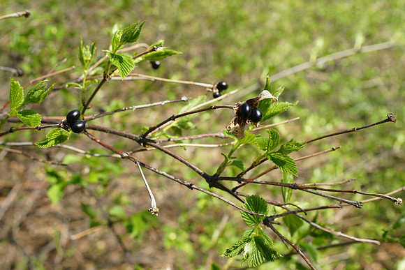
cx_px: 202
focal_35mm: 45
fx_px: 506
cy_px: 135
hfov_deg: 43.6
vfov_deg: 29.9
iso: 200
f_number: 6.3
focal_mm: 30
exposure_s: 1/200
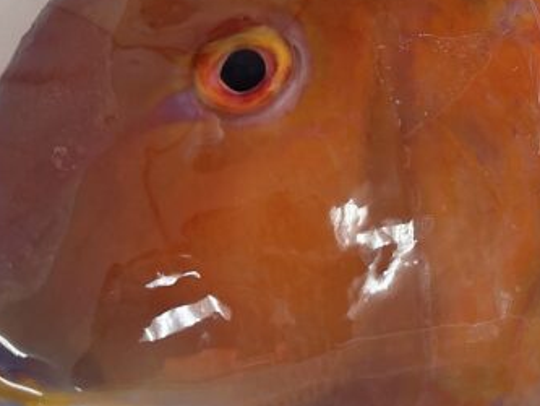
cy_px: -63
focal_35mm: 75
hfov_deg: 24.4
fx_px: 1170
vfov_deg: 18.7
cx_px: 581
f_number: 1.6
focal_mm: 5.96
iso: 125
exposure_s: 1/120
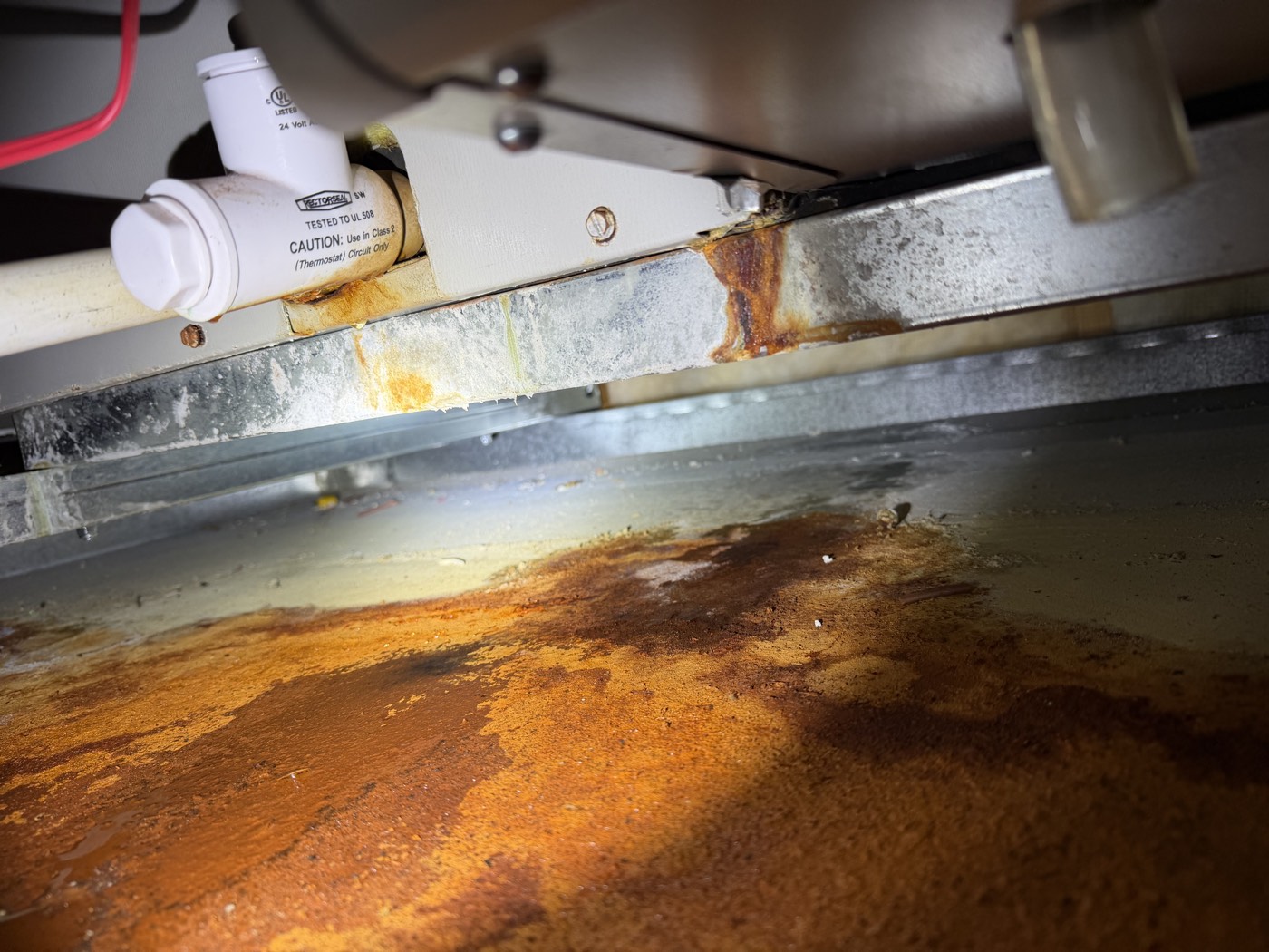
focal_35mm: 24
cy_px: 476
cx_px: 634
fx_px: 880
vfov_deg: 56.8
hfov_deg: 71.6
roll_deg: +8.5
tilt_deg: -6.9
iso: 64
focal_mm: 6.76
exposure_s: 1/176
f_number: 1.78
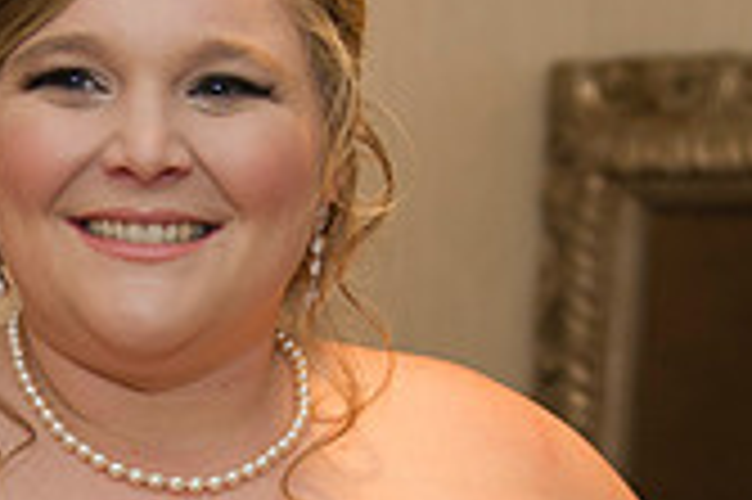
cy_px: 626
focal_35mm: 111
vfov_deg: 12.0
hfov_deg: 18.4
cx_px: 243
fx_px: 2316
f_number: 2.8
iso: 640
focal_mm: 32
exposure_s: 1/60
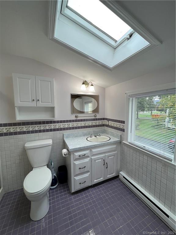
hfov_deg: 89.9
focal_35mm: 13
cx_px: 88
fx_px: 88
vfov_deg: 106.2
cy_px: 118
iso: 50
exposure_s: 1/120
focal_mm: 1.57
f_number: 1.8
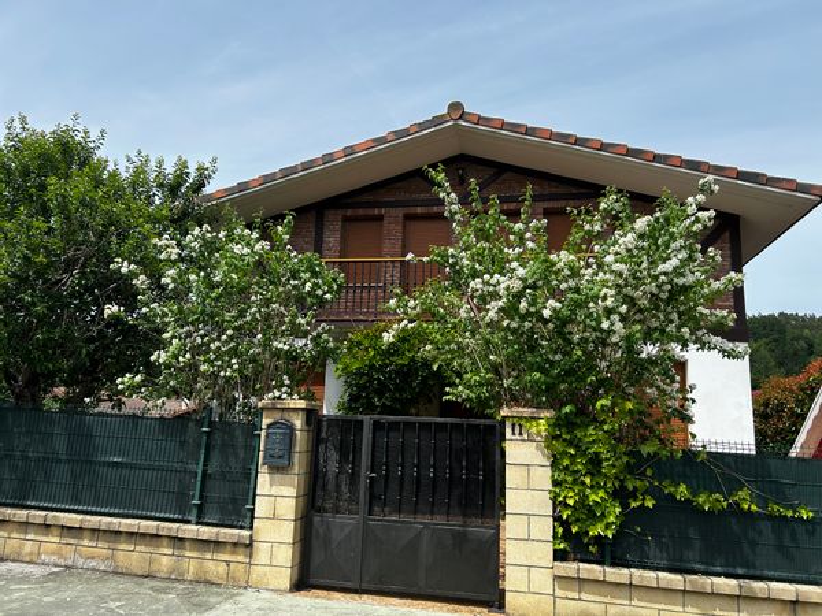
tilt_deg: +12.1
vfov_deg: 53.1
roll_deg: -2.5
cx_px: 411
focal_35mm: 26
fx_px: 617
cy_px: 308
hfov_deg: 67.3
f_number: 1.5
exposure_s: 1/3356
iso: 50
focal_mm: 5.7
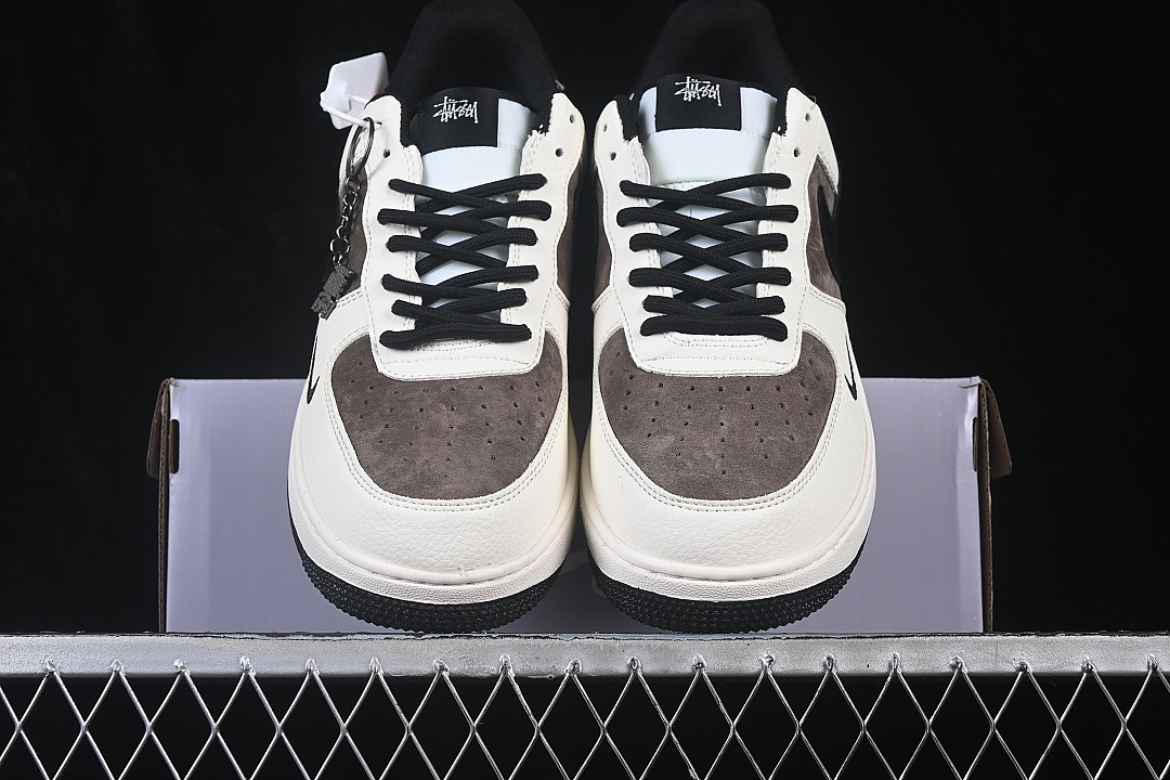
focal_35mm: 75
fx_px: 2437
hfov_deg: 27.0
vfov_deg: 18.2
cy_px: 390
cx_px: 585
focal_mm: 50
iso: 160
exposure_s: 1/80
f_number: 8
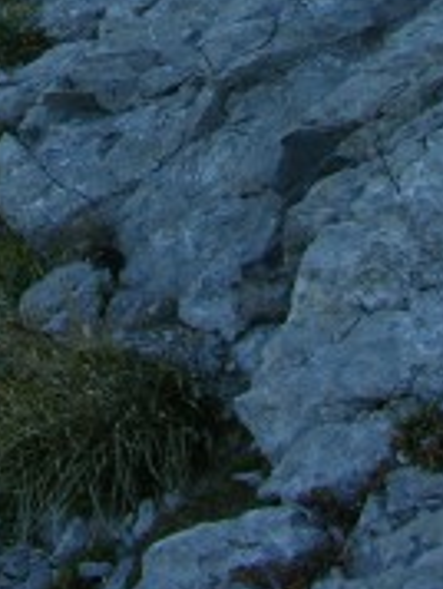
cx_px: -152
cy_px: -463
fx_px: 2570
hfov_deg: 9.6
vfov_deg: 12.0
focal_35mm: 151
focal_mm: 8.9
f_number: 4.5
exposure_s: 1/112
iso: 50
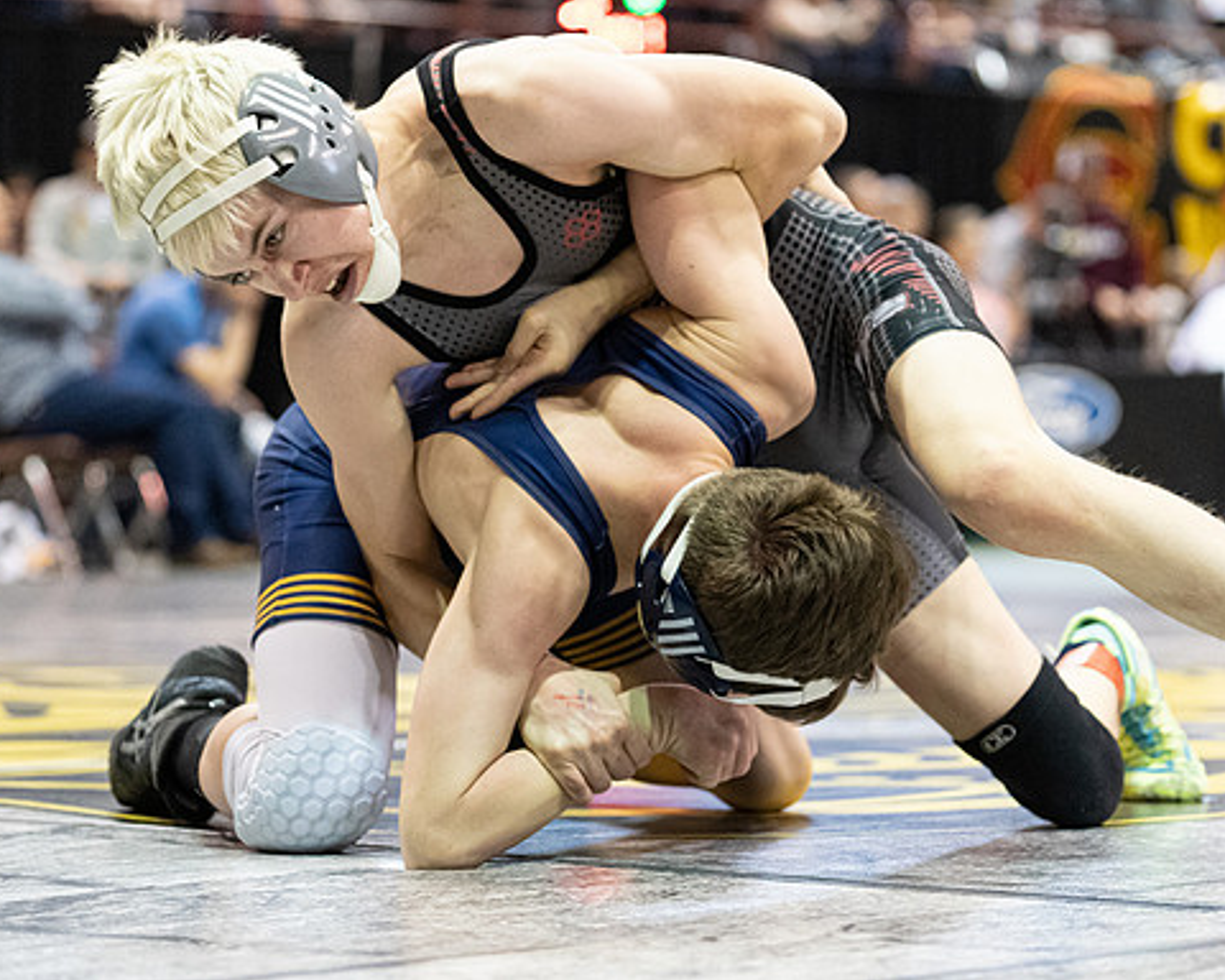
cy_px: 489
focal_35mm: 143
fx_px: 5185
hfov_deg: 13.5
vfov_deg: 10.8
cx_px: 600
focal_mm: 126
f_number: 4
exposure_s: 1/500
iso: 12800
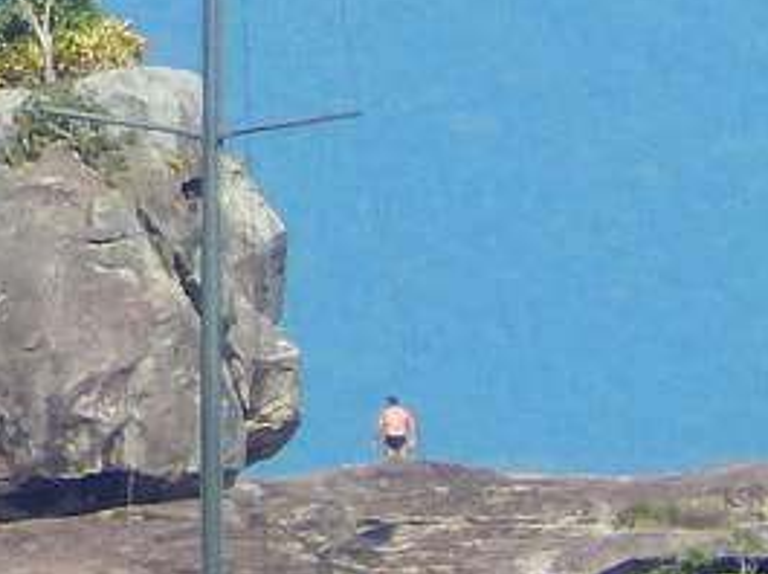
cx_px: -942
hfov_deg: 0.9
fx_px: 46373
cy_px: -139
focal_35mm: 2093
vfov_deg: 0.7
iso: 125
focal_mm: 62.2
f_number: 5.7
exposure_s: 1/640
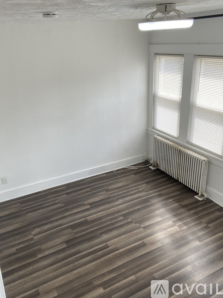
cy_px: 149
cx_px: 112
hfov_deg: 46.8
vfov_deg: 60.0
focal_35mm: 30
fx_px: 258
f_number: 2.2
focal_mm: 2.71
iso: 50
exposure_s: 1/122
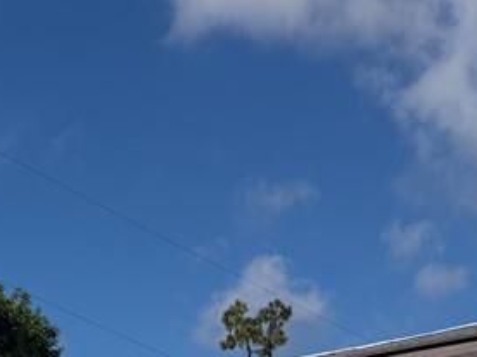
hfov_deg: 21.9
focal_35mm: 89
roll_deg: +0.6
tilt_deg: +0.8
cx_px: 169
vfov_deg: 15.0
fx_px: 1226
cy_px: 578
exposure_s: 1/14286
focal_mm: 6.76
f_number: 1.78
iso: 80
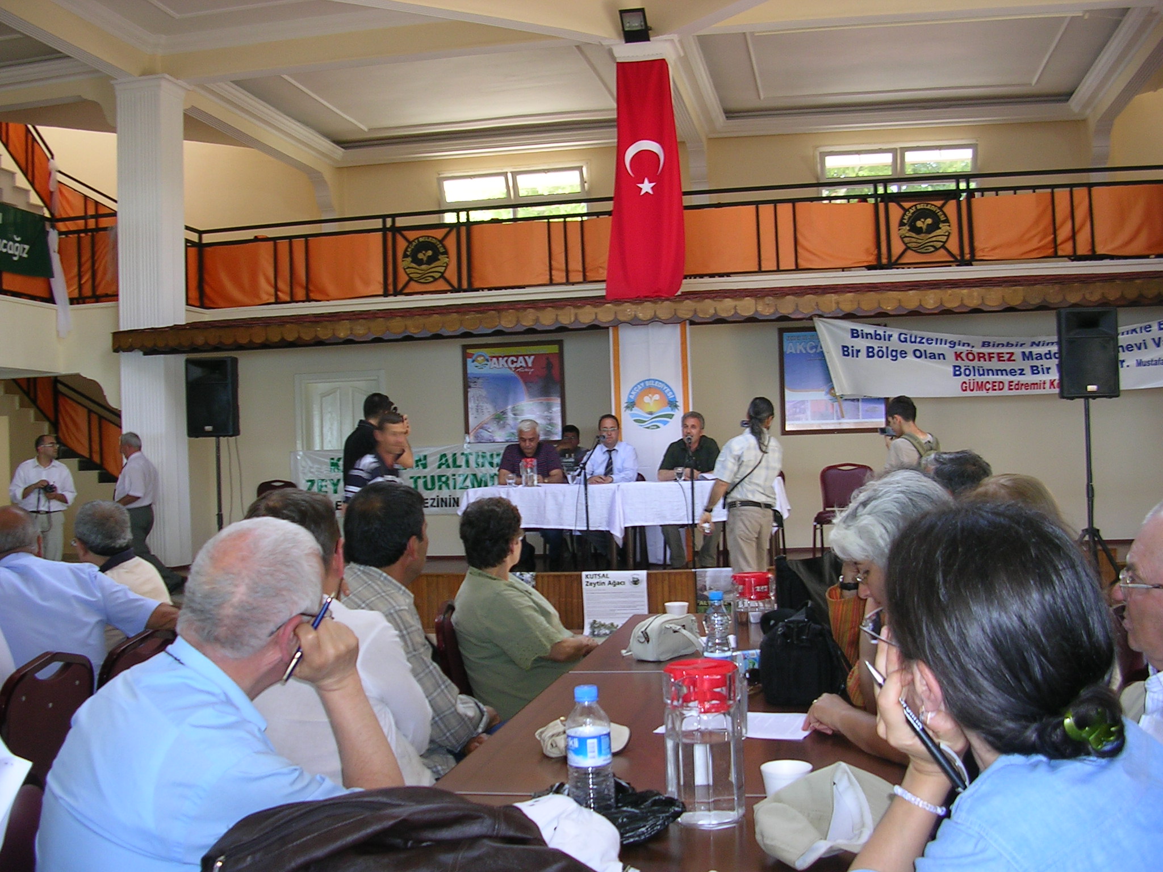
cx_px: 582
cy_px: 436
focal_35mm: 38
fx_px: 1277
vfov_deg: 37.7
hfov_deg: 49.0
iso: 50
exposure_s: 1/30
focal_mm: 5.8
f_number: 2.8
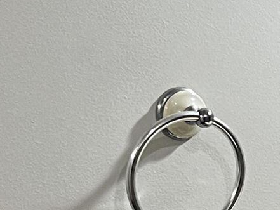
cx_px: 411
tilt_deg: -6.0
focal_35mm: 181
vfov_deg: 8.2
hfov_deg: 10.6
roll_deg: +0.8
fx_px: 1464
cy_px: 185
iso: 100
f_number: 1.5
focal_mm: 5.7
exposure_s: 1/60
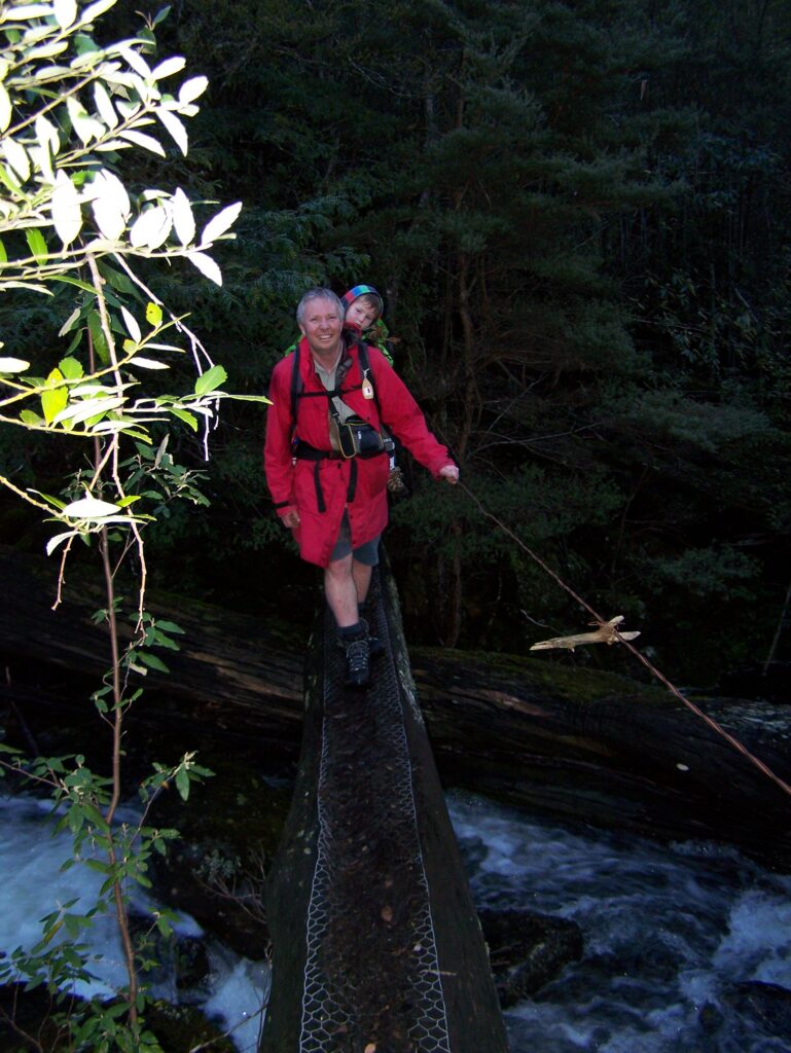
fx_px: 1157
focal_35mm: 38
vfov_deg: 49.0
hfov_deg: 37.8
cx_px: 396
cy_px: 526
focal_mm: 6.3
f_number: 2.8
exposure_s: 1/60
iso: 160
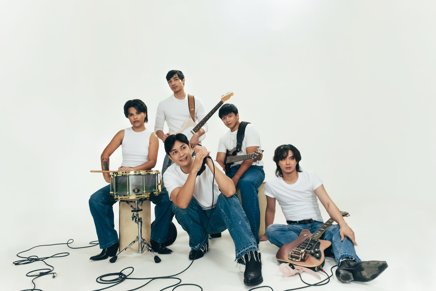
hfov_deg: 73.7
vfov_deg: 53.1
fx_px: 291
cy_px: 146
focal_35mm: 24
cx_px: 218
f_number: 7.1
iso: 125
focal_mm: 16
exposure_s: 1/80
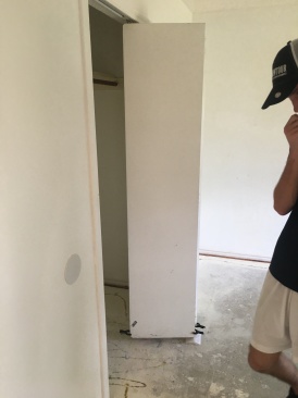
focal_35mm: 29
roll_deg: +0.0
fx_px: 333
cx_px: 149
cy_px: 199
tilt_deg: -13.5
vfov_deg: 61.7
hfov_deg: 48.2
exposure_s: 1/30
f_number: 2.2
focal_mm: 4.15
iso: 40
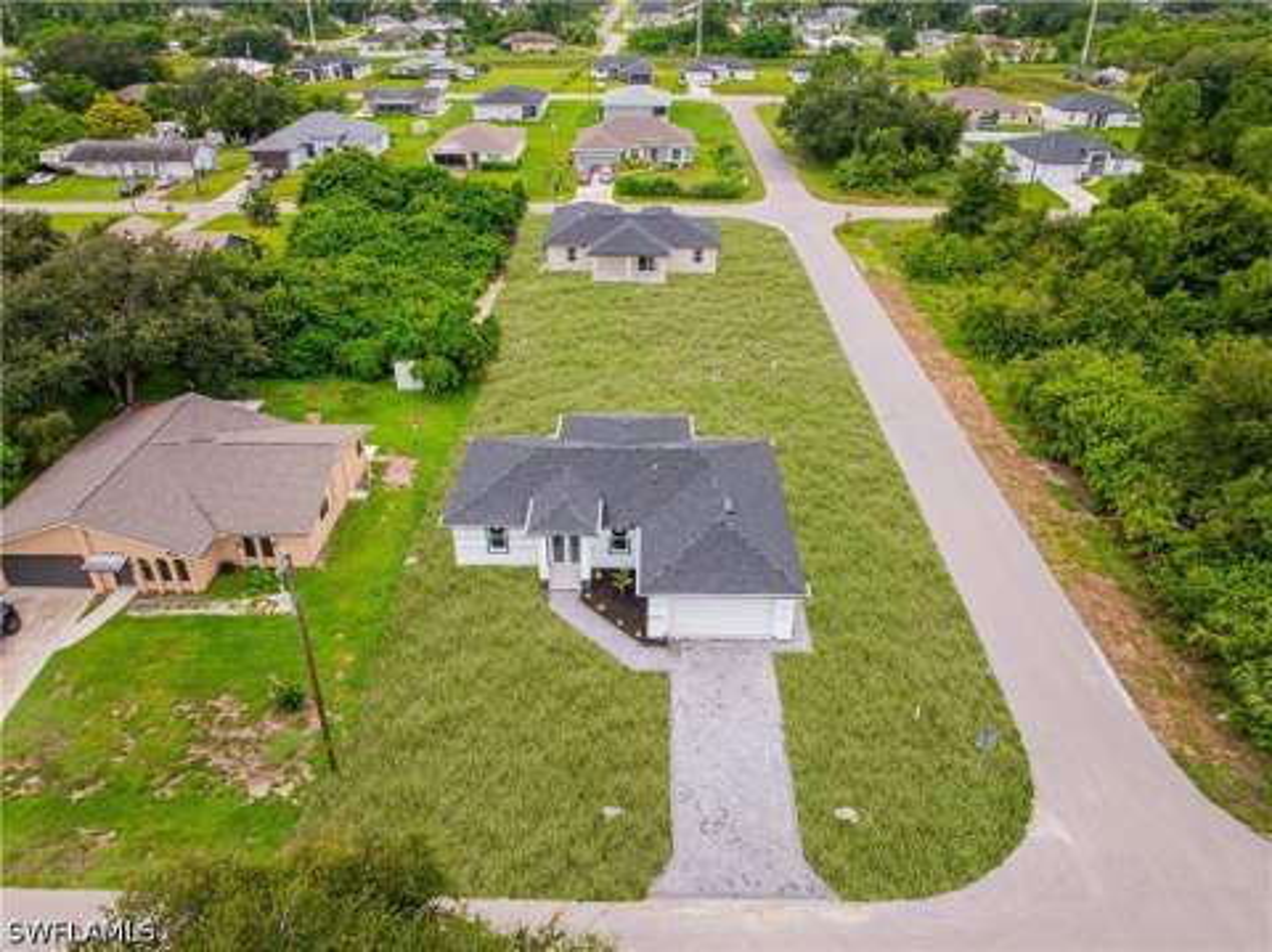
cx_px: 636
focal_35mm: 24
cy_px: 476
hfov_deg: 71.7
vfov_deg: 56.7
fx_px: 881
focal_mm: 12.29
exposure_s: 1/100
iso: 1600
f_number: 2.8
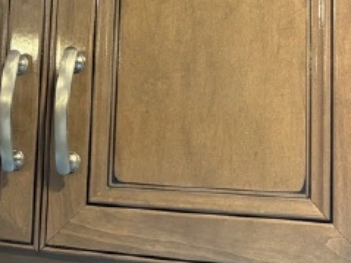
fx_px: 882
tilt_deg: +11.3
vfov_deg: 16.8
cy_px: 43
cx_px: -53
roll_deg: -3.7
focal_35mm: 87
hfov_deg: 21.2
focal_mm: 5.96
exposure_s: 1/60
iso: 200
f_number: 1.6
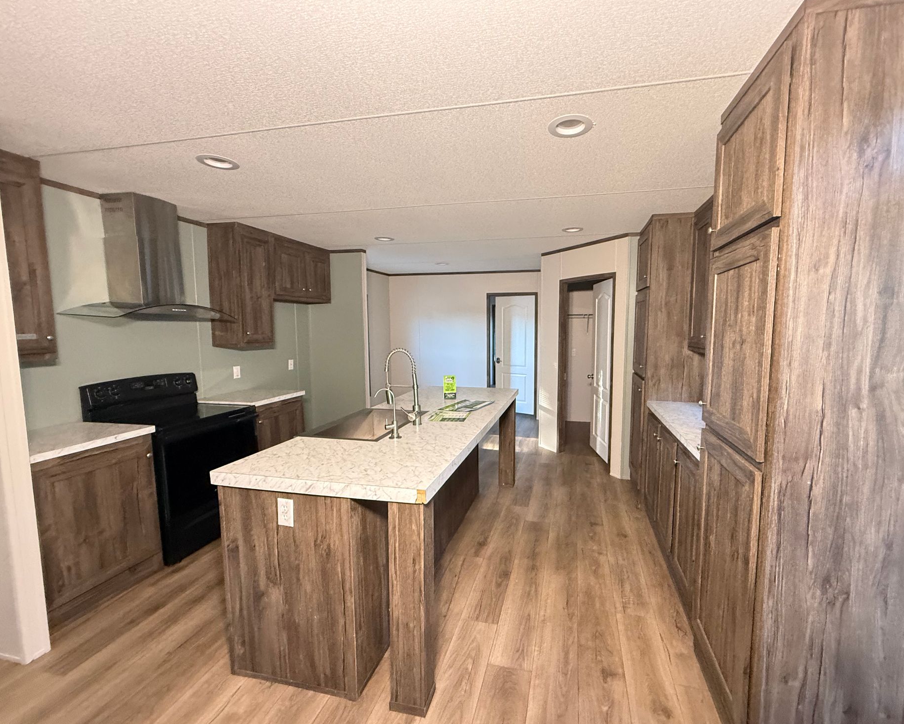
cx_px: 495
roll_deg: -0.1
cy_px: 362
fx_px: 401
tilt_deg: -5.2
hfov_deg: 96.5
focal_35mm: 15
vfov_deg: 84.0
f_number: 2.2
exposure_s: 1/60
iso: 500
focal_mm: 2.22
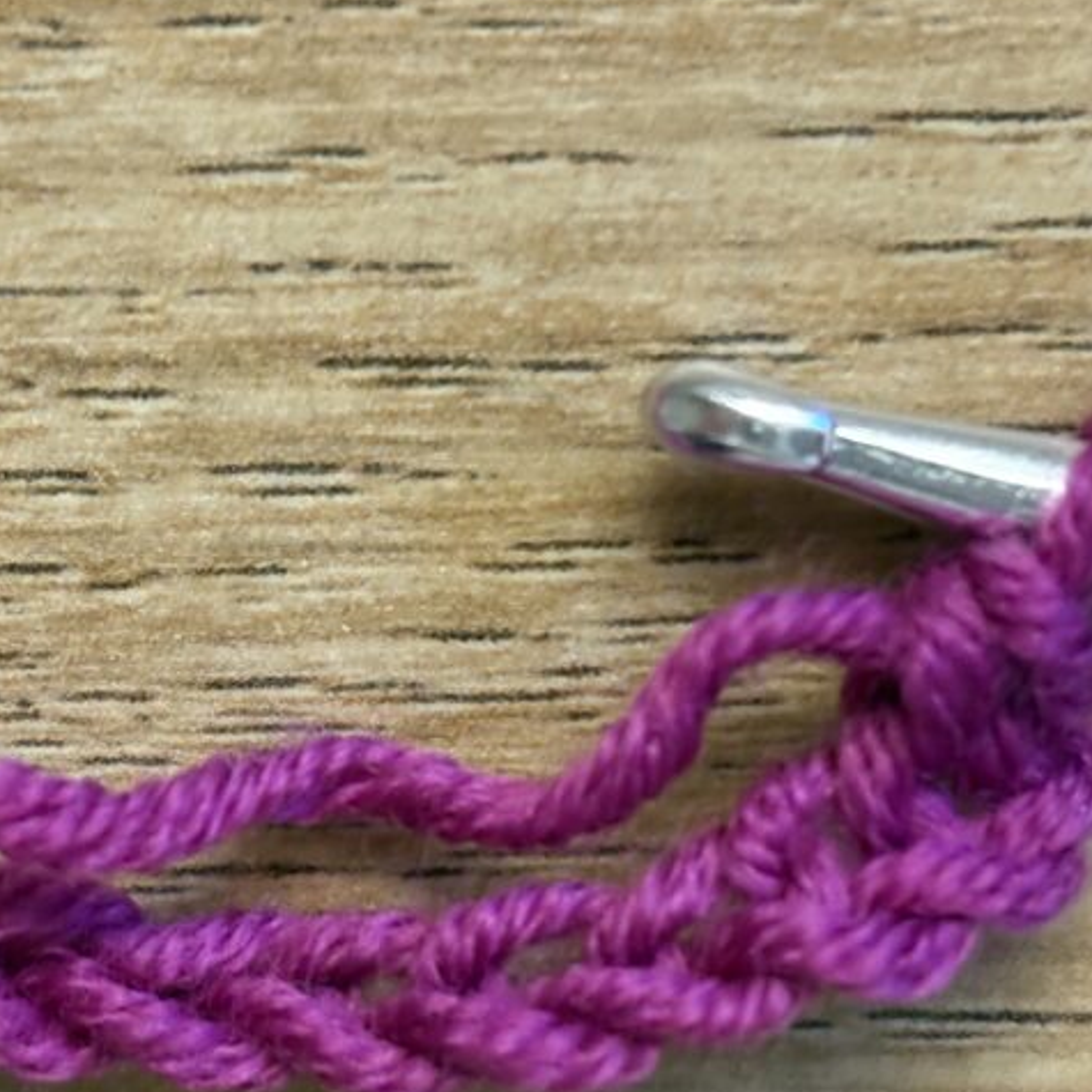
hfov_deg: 17.5
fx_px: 3533
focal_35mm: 99
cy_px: 630
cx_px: 398
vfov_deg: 17.6
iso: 400
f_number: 1.6
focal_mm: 5.96
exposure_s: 1/25
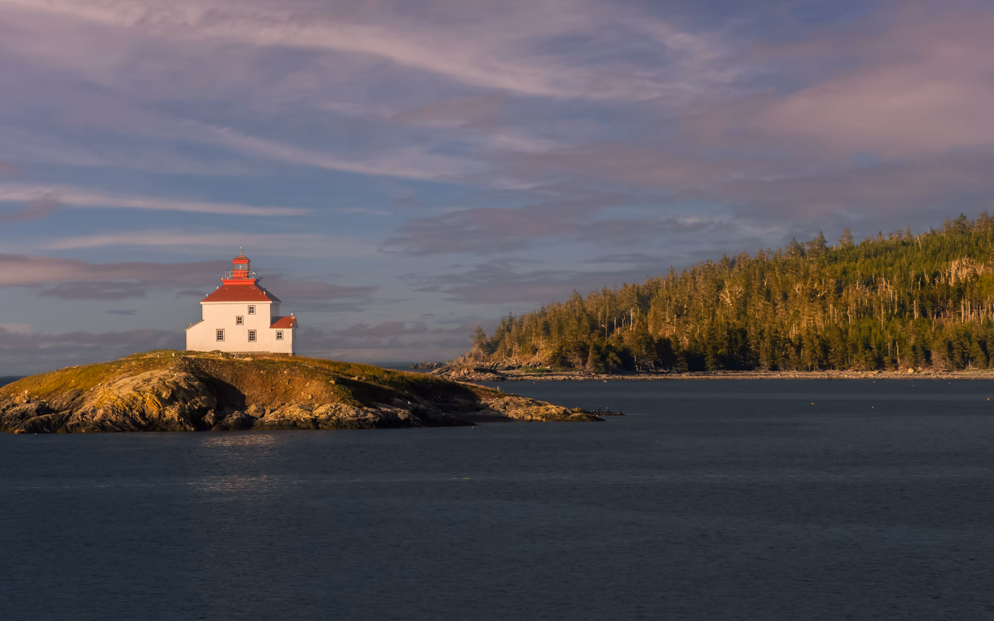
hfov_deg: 7.4
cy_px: 226
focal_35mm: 283
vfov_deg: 4.6
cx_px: 435
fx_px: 7666
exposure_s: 1/500
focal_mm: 200
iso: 400
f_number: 11
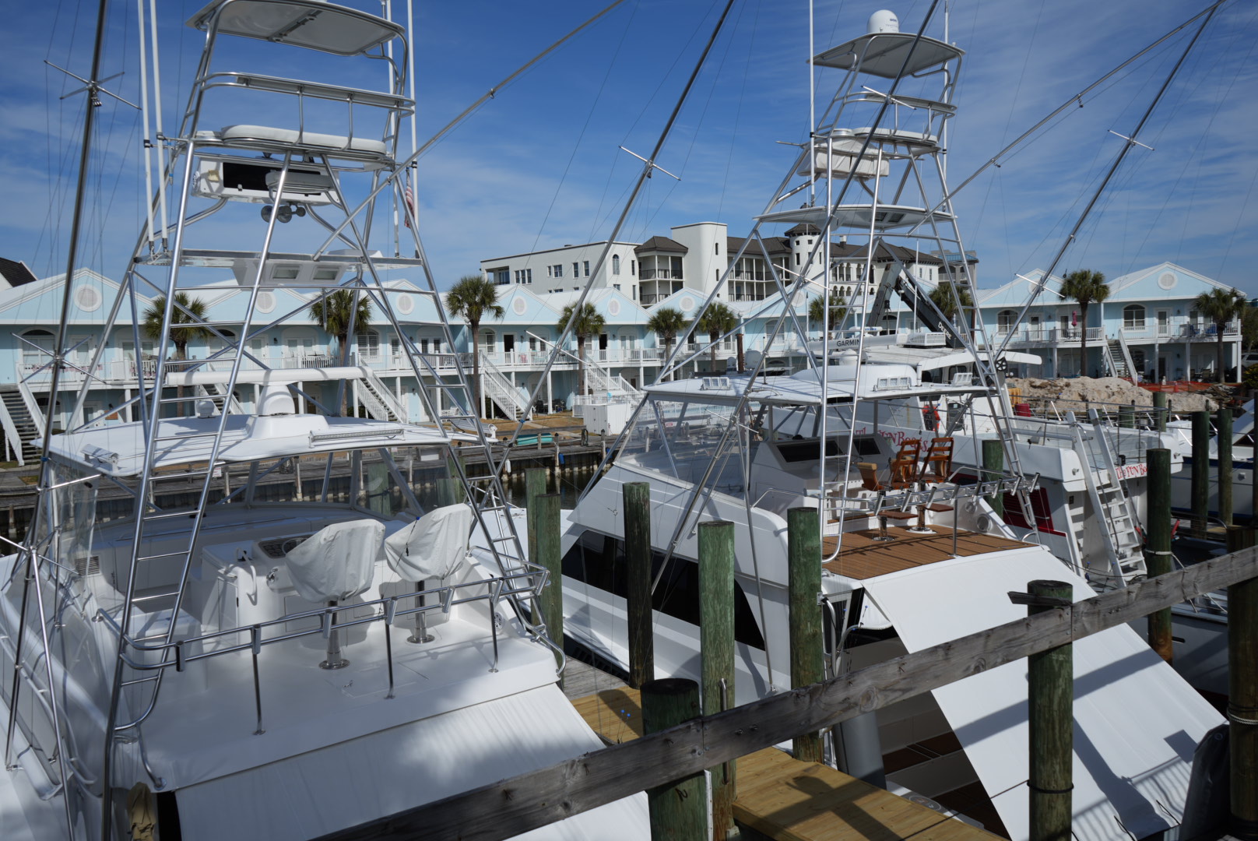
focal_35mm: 28
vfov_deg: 46.5
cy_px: 420
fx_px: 979
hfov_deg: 65.4
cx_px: 629
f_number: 8
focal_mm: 28
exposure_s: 1/800
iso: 100
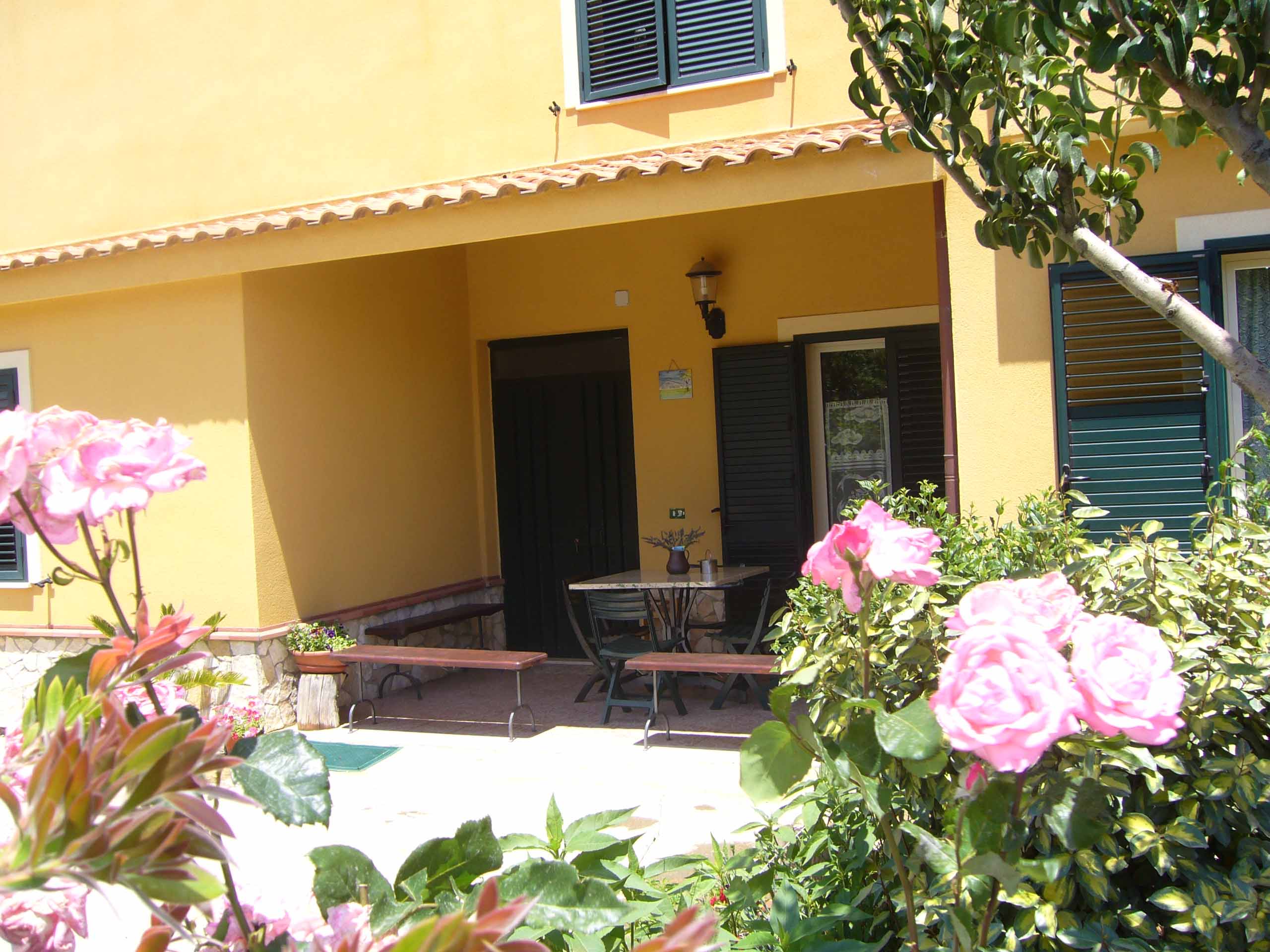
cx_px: 635
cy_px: 476
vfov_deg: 40.7
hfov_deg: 52.6
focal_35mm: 35
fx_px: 1284
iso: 80
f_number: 5.6
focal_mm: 5.8
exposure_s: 1/125
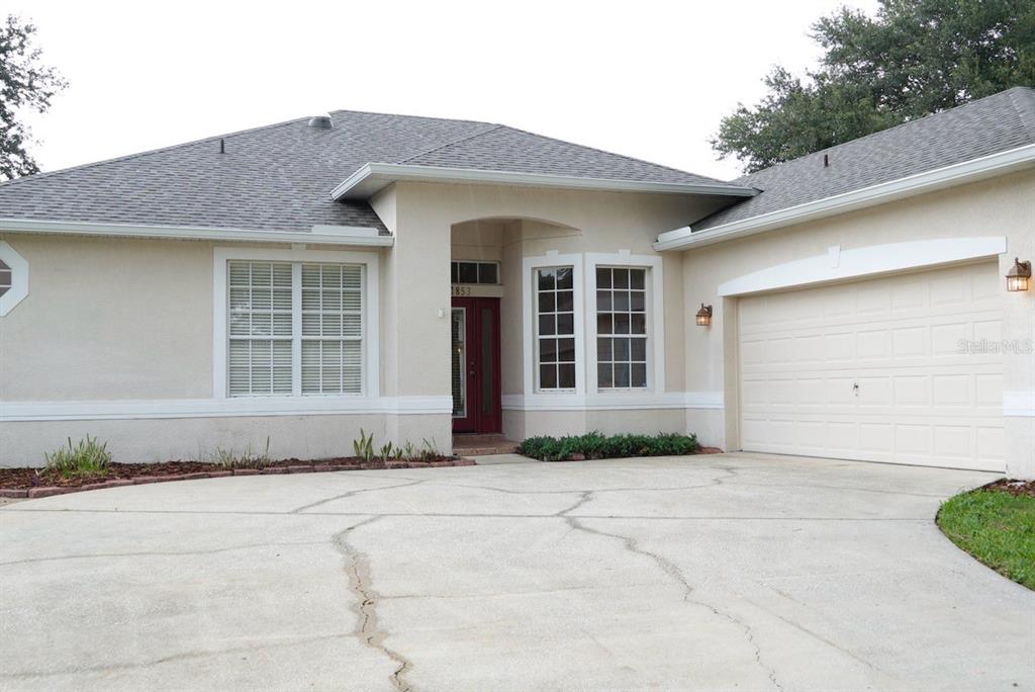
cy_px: 346
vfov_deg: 36.9
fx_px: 1036
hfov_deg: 53.1
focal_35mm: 36
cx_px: 518
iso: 100
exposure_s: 1/60
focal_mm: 24
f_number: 5.6
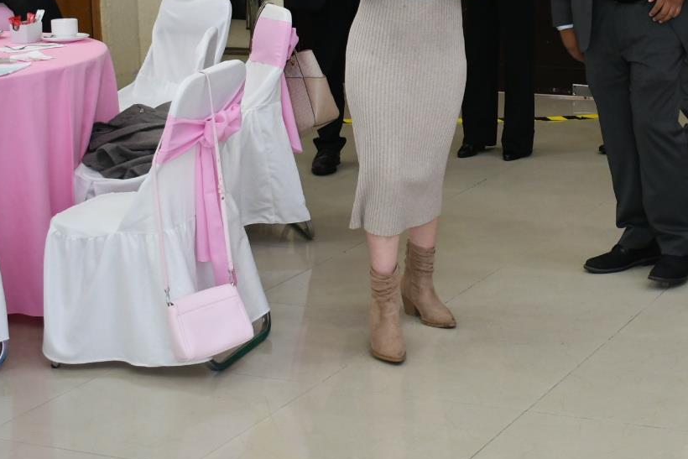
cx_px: 589
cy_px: 30
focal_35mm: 79
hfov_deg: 25.1
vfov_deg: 17.0
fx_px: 1510
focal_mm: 27
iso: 1000
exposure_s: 1/100
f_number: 4
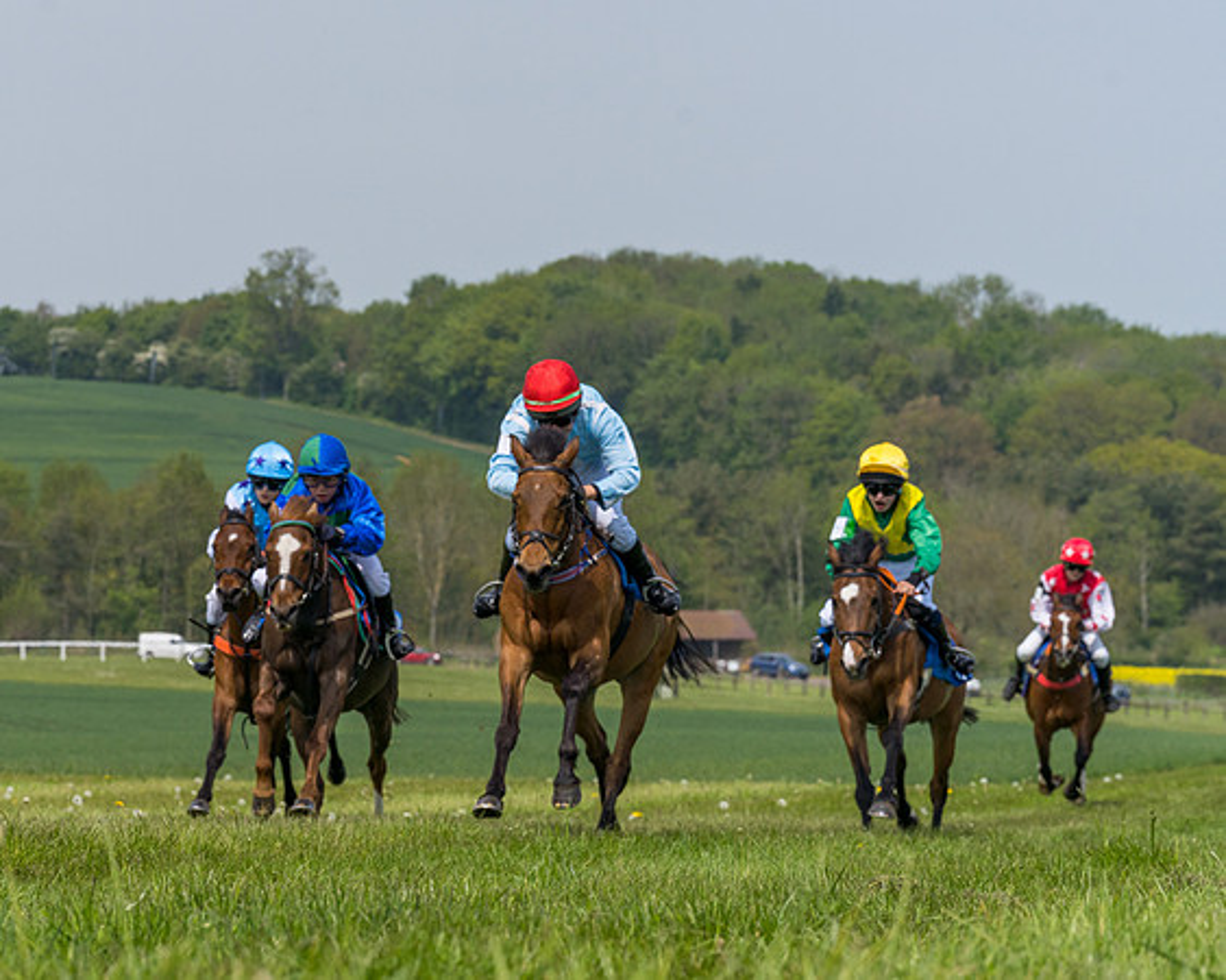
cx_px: 327
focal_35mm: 192
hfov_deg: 10.0
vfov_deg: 8.0
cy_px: 364
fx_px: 6970
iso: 400
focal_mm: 135
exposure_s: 1/2000
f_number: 9
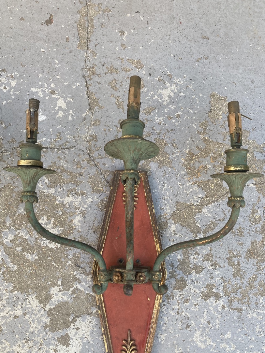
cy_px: 195
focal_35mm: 31
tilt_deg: -85.8
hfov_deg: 45.4
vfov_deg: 58.2
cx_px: 125
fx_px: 316
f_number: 1.8
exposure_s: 1/120
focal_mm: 3.99
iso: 25
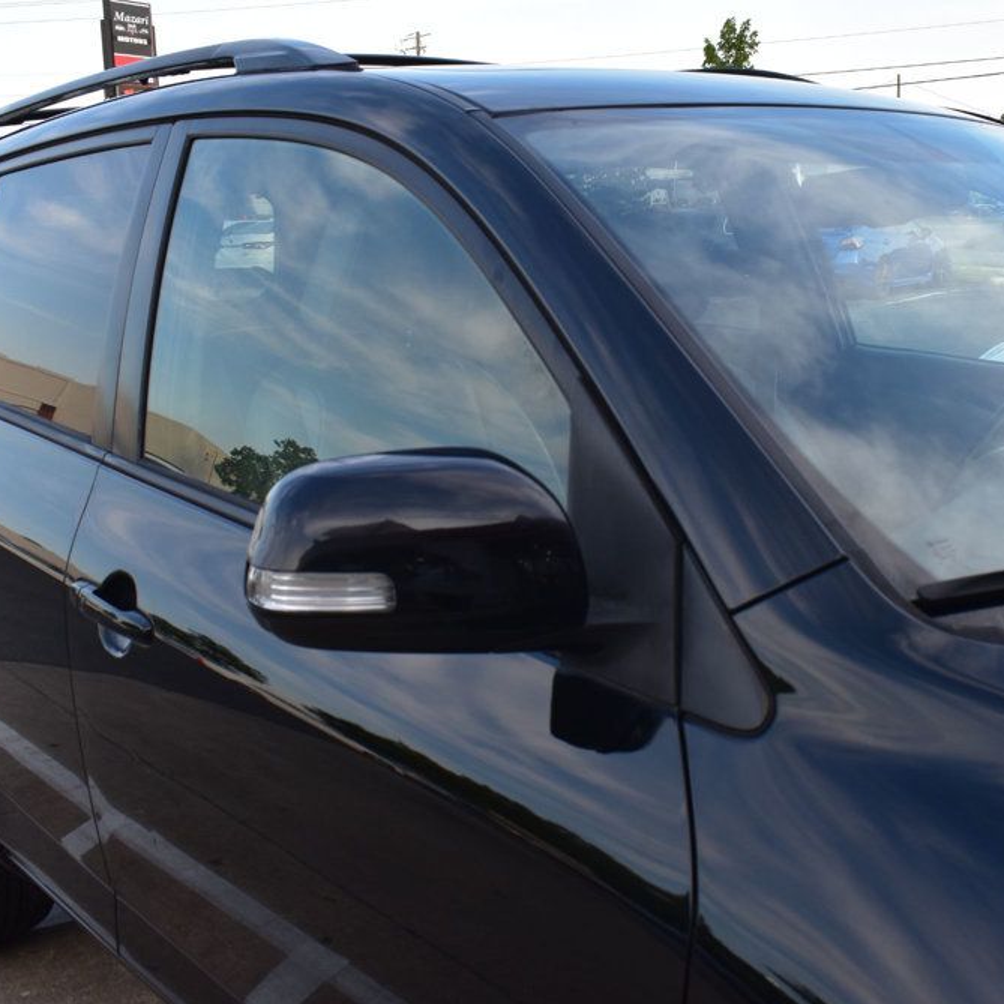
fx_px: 1280
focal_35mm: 39
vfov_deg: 42.8
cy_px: 510
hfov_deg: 42.7
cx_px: 582
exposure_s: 1/125
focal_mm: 20
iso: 400
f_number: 9
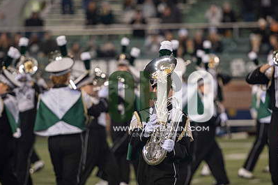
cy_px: 103
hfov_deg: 7.1
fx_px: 2244
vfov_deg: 4.7
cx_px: 161
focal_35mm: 291
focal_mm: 200
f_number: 2.8
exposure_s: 1/500
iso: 1000
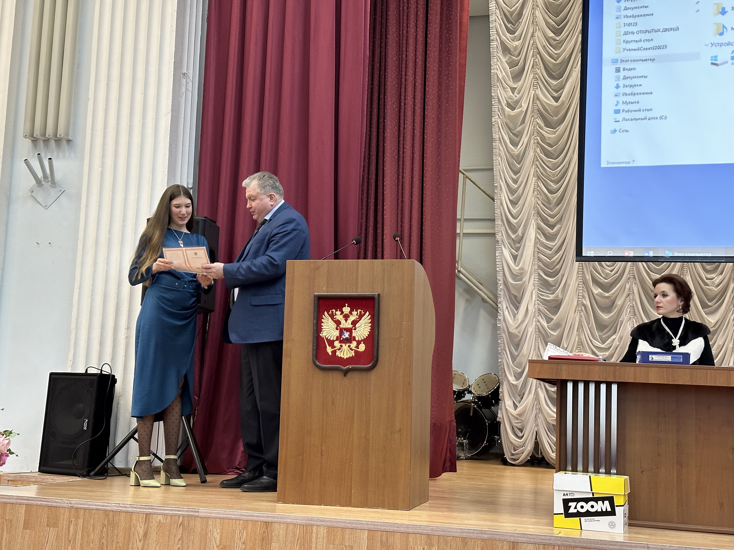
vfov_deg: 30.3
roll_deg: -2.2
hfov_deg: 39.7
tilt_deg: +6.7
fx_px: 1018
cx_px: 367
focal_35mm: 48
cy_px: 275
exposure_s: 1/50
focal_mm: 6.86
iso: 160
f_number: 1.78
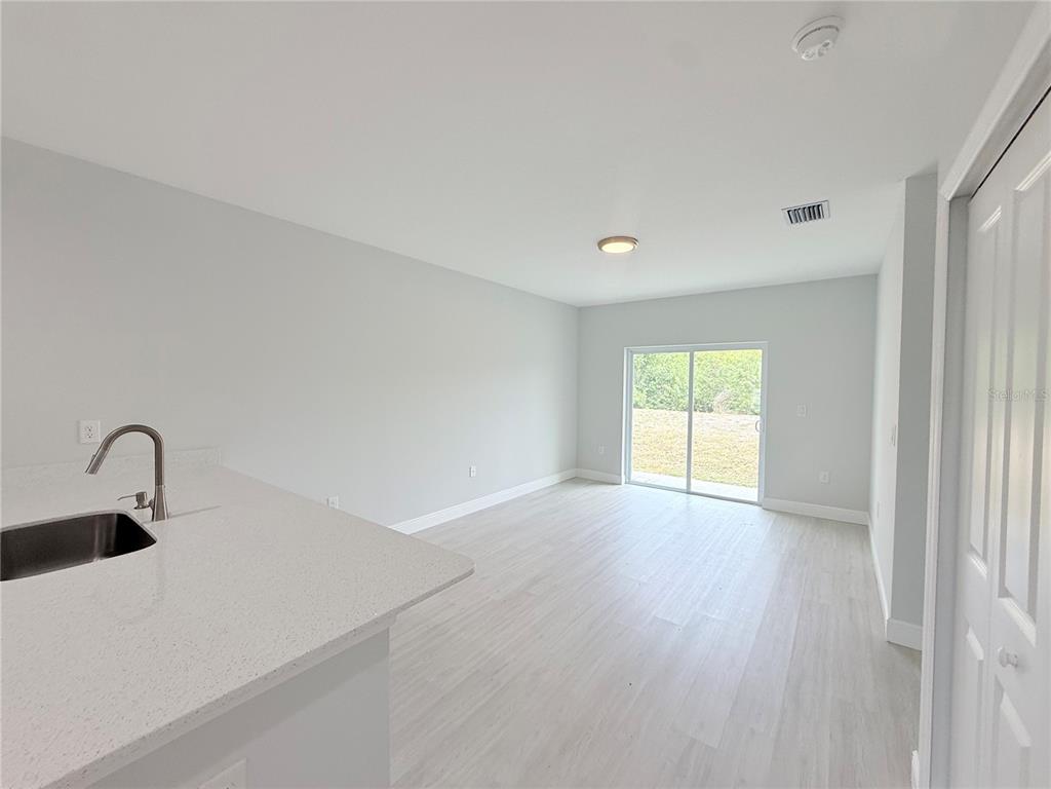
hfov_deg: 102.1
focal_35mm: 14
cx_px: 526
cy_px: 394
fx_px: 425
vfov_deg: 85.7
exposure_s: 1/155
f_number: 2.2
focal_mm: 2.22
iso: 50
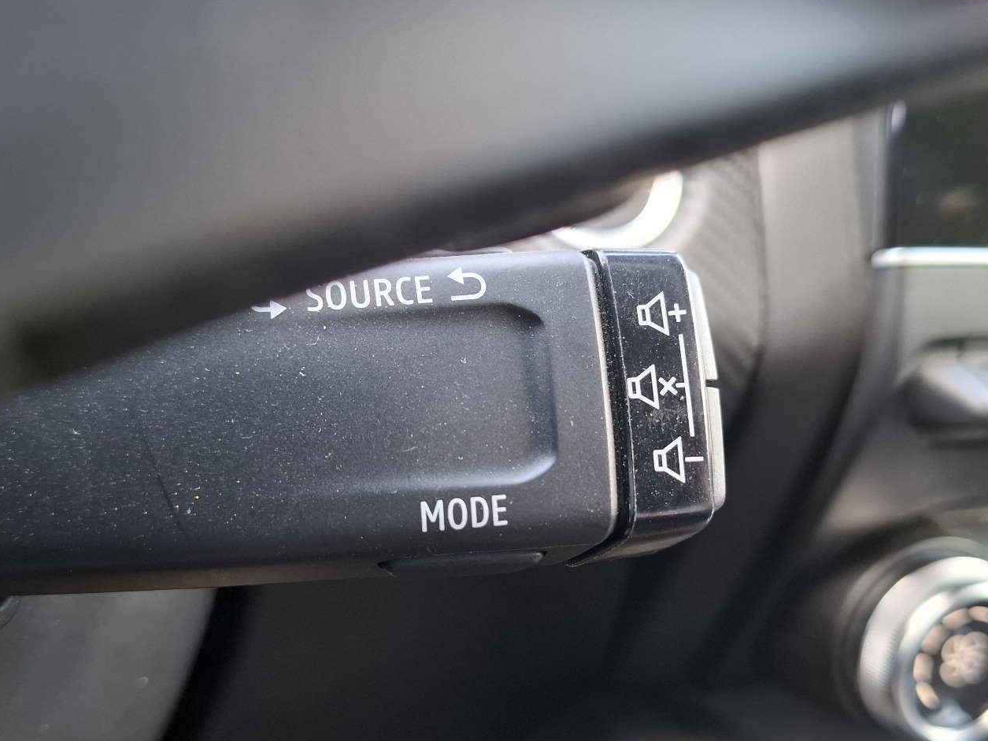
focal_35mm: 33
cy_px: 461
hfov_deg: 55.3
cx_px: 542
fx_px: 942
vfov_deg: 42.6
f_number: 1.8
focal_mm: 5.54
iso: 320
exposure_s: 1/50
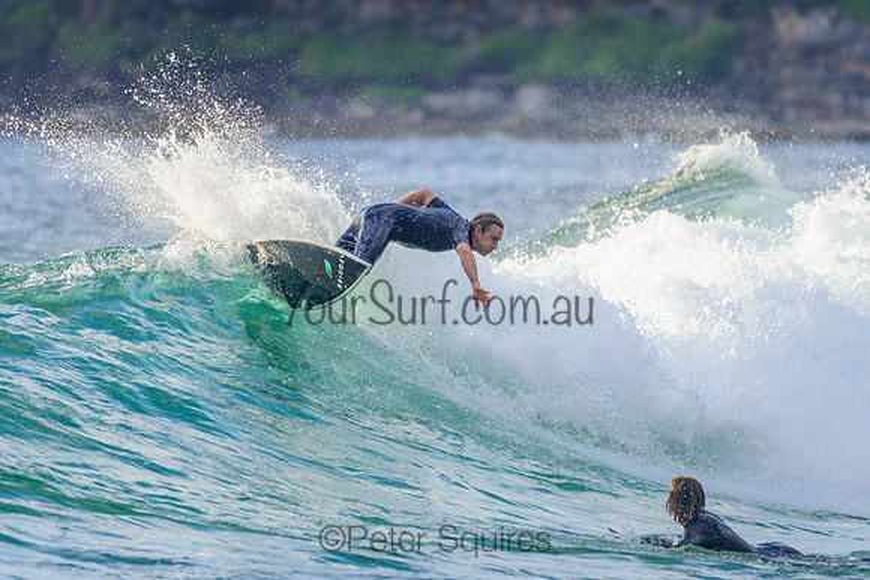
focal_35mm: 613
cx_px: 373
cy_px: 224
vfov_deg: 2.2
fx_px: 14820
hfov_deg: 3.4
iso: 250
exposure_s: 1/2000
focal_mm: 500
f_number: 5.6
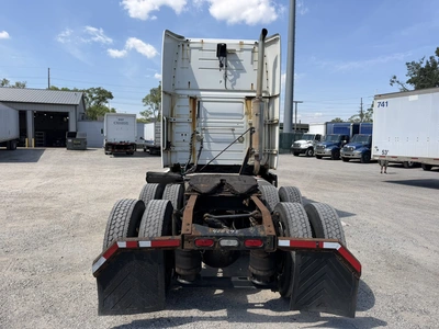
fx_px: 304
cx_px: 220
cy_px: 164
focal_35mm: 24
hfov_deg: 71.6
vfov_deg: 56.8
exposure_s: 1/3953
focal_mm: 6.76
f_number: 1.78
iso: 80
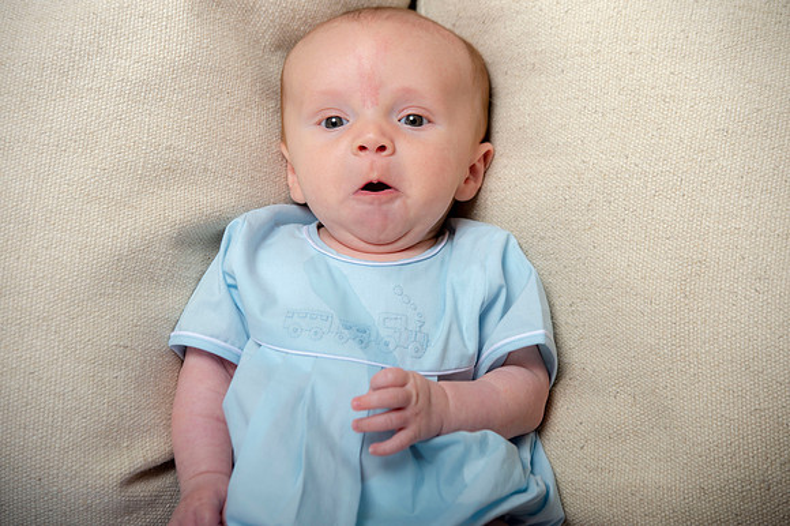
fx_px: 3509
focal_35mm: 160
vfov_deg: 8.6
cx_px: 395
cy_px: 263
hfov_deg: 12.8
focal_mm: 160
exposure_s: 1/200
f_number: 5.6
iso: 250
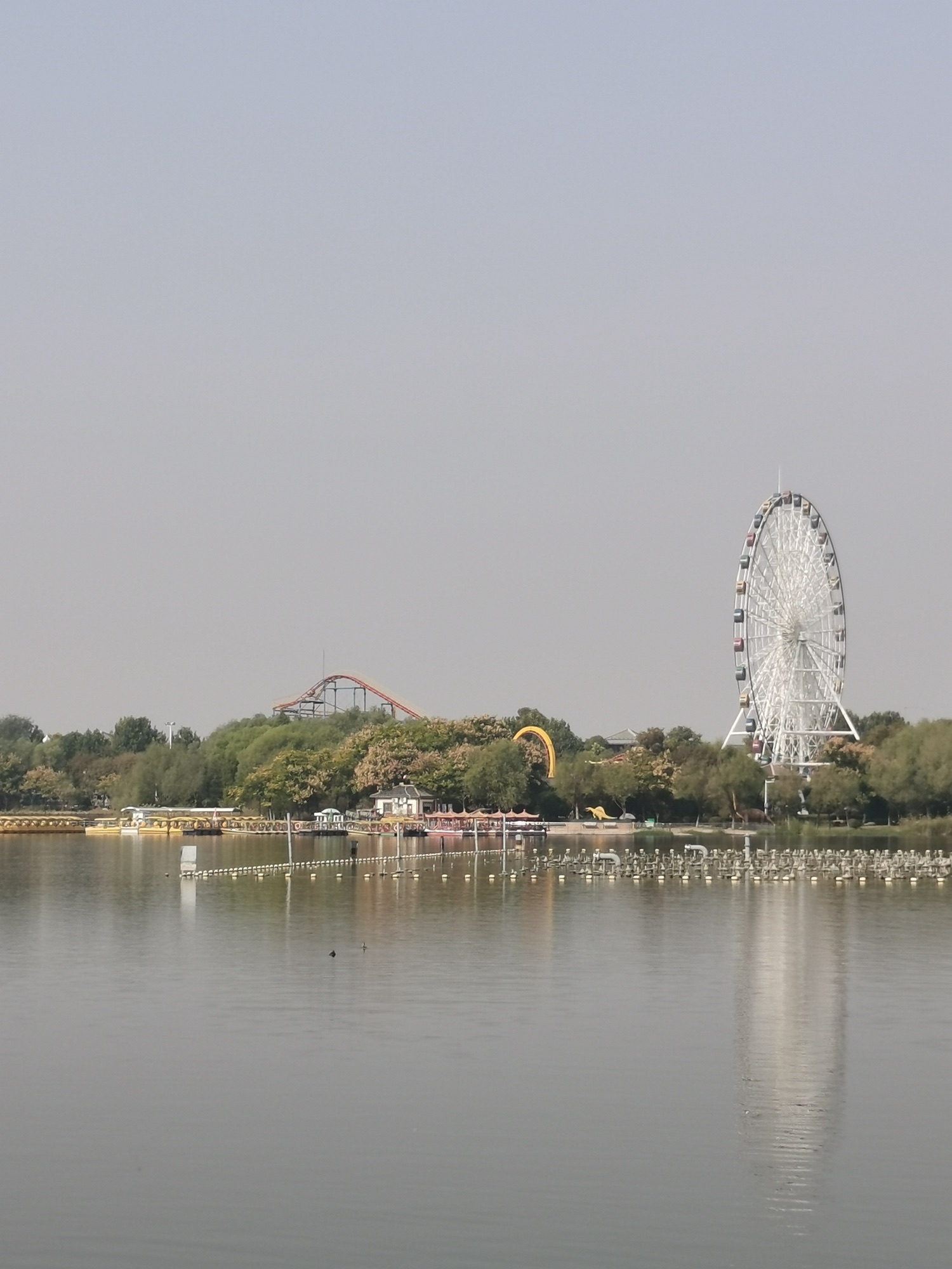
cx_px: 476
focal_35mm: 78
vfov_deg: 25.0
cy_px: 634
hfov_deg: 18.9
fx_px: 2860
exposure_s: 1/3215
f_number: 1.8
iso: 50
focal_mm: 5.58
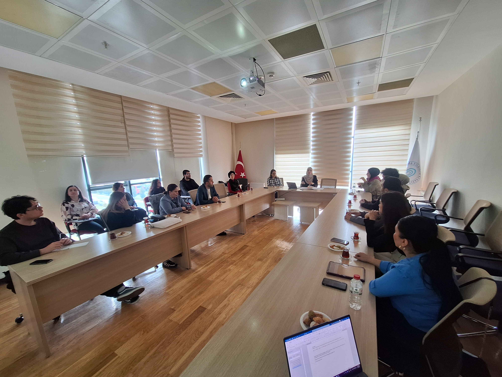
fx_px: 189
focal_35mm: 13
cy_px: 188
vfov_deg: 89.9
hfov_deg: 106.2
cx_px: 251
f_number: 2.2
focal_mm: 1.74
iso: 80
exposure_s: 1/50
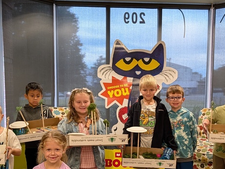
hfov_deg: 36.1
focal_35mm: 53
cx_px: 129
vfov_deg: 27.2
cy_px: 127
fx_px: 345
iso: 229
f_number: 1.68
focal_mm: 6.9
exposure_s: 1/120
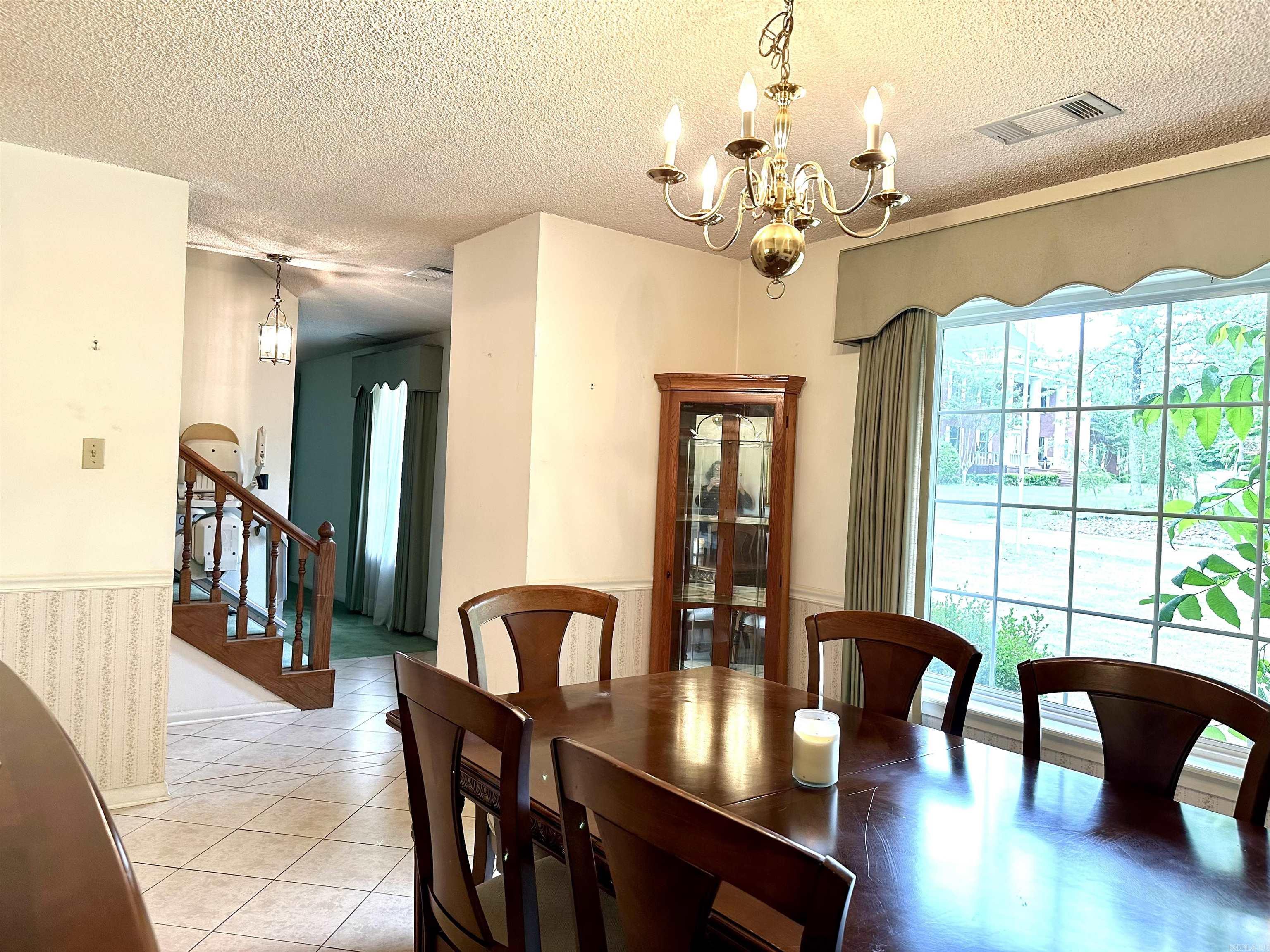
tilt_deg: +0.6
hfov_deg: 71.6
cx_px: 635
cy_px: 476
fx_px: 881
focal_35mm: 24
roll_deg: -2.5
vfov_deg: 56.8
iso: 200
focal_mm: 6.86
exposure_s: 1/120
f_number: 1.78
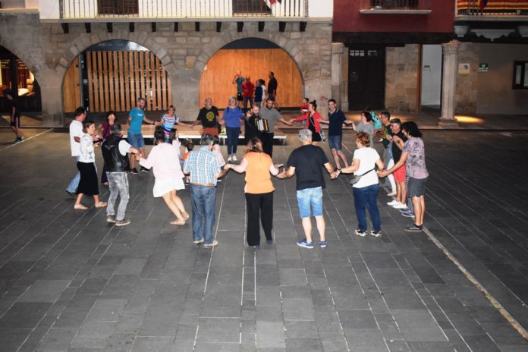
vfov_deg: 29.9
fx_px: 660
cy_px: 176
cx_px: 264
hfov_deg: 43.6
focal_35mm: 45
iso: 3200
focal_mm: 30
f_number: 4.2
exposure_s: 1/60
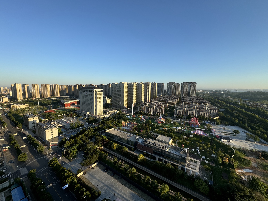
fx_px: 108
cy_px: 100
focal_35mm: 14
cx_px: 134
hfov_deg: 102.1
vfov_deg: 85.7
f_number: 2.2
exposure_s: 1/840
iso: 50
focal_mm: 2.22
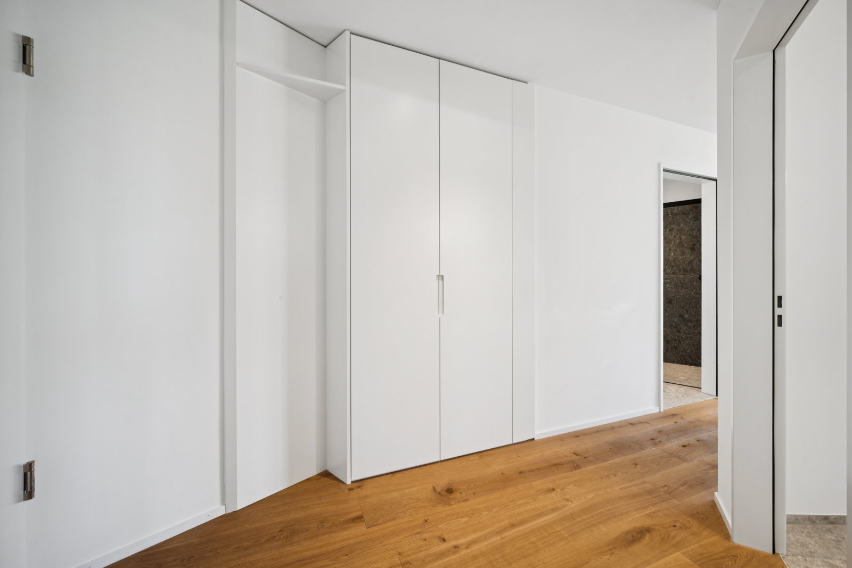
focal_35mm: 14
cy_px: 284
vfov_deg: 81.2
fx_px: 331
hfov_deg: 104.2
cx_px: 426
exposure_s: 1/4
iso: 200
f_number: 9
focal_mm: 14
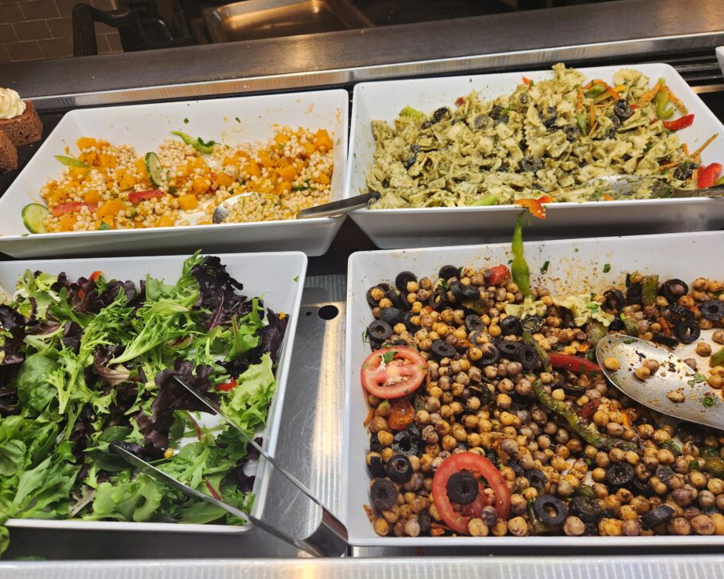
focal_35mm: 25
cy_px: 279
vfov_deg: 56.8
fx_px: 536
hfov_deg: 68.1
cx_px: 343
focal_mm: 5.4
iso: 40
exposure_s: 1/180
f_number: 1.8
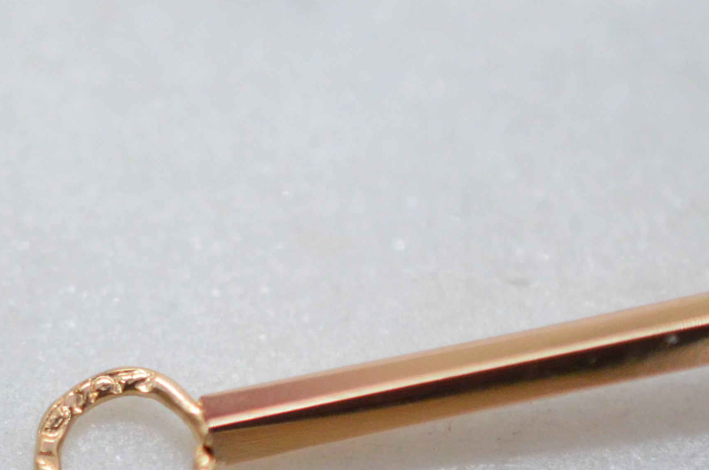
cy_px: 414
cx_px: -64
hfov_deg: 11.8
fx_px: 3381
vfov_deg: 7.9
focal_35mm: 172
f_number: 4
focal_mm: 40
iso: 2500
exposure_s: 1/1600
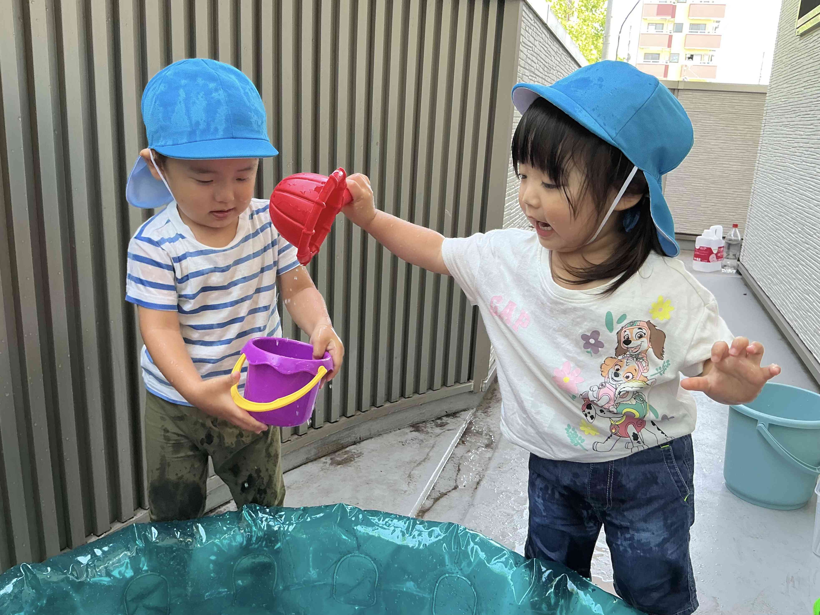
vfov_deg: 48.2
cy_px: 308
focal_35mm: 29
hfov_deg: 61.7
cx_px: 410
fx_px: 687
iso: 40
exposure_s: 1/120
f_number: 1.8
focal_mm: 3
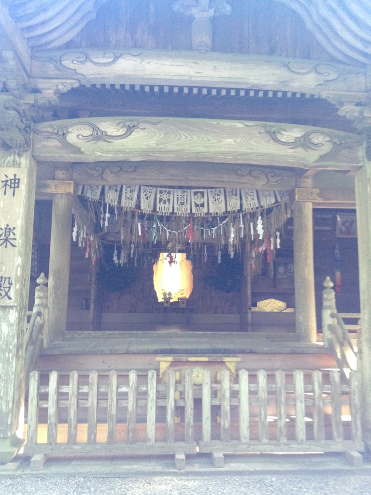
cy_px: 248
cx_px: 186
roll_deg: -0.7
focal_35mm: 35
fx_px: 500
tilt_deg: +6.7
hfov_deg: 40.7
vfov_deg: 52.6
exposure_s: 1/20
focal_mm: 4.28
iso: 250
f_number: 2.4
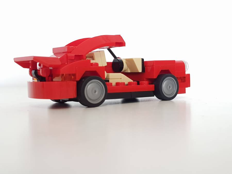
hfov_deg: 67.3
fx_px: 174
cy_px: 87
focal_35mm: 26
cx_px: 116
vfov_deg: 53.1
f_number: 1.7
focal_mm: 4.3
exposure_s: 1/60
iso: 125
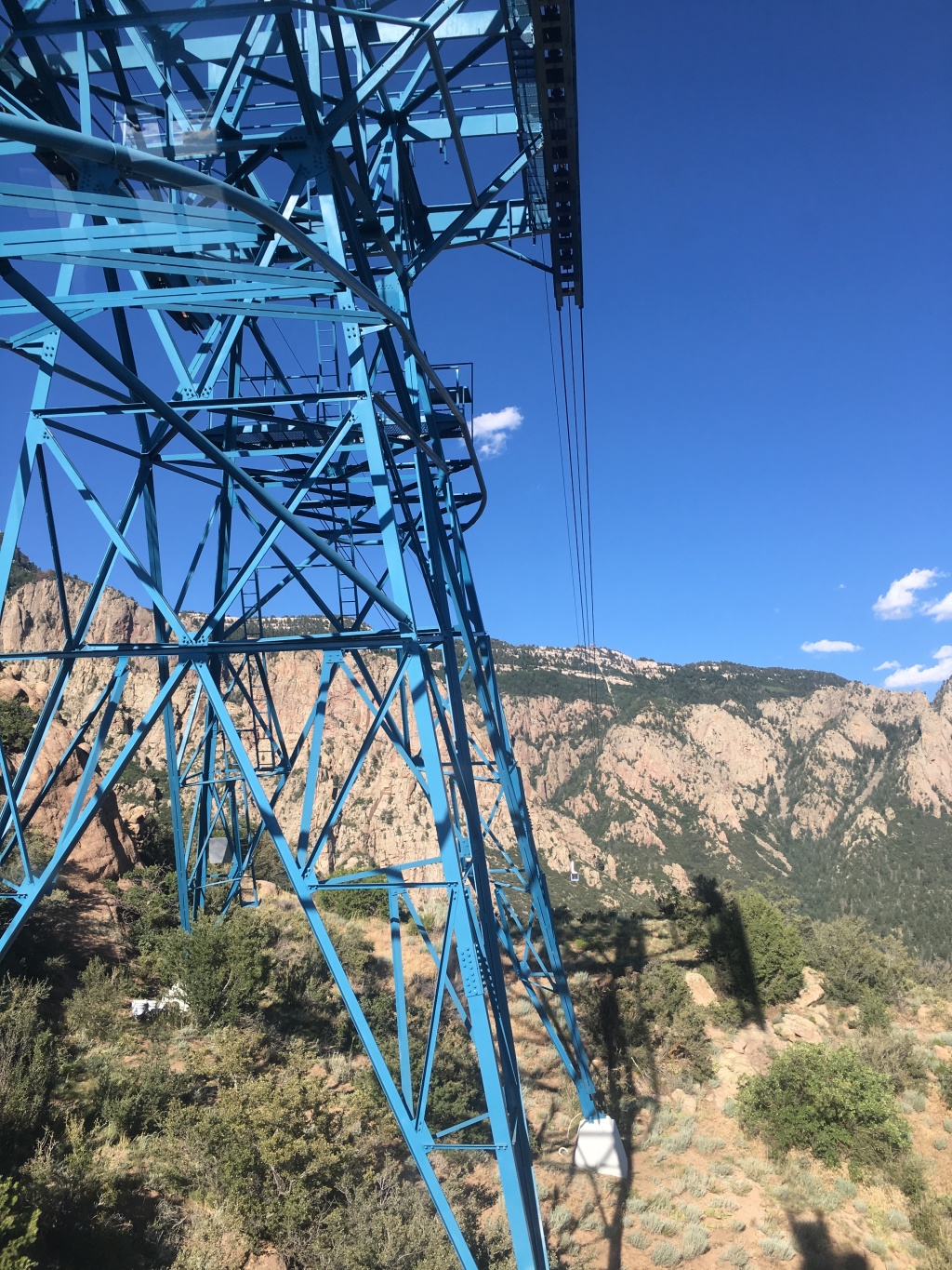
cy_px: 635
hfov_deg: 48.2
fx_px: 1063
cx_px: 476
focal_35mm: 29
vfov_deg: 61.7
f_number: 2.2
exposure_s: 1/503
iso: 25
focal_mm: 4.15
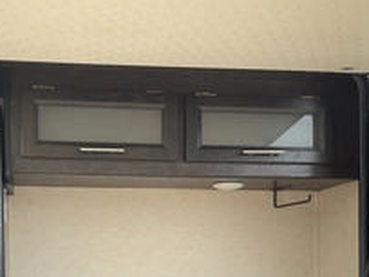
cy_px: 266
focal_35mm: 57
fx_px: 608
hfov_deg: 33.4
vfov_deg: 24.7
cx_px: 118
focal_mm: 3
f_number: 1.8
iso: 32
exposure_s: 1/122
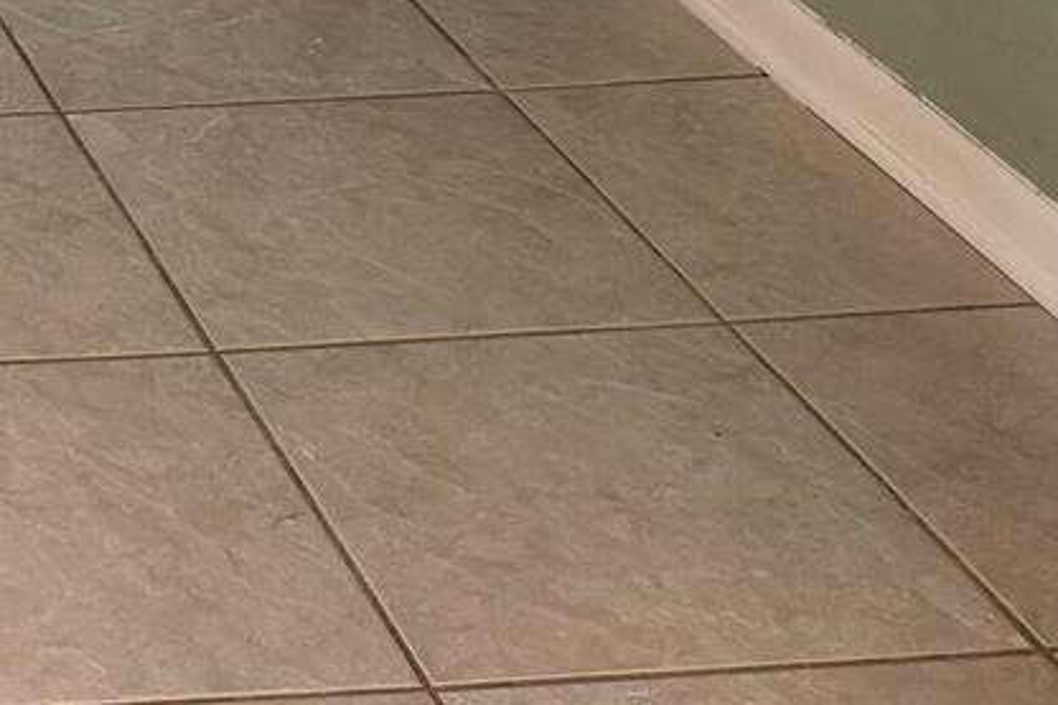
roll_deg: +2.4
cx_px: -732
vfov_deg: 13.2
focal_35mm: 96
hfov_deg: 17.9
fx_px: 2820
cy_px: -453
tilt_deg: -16.9
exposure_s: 1/60
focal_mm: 6.76
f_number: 1.78
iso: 320
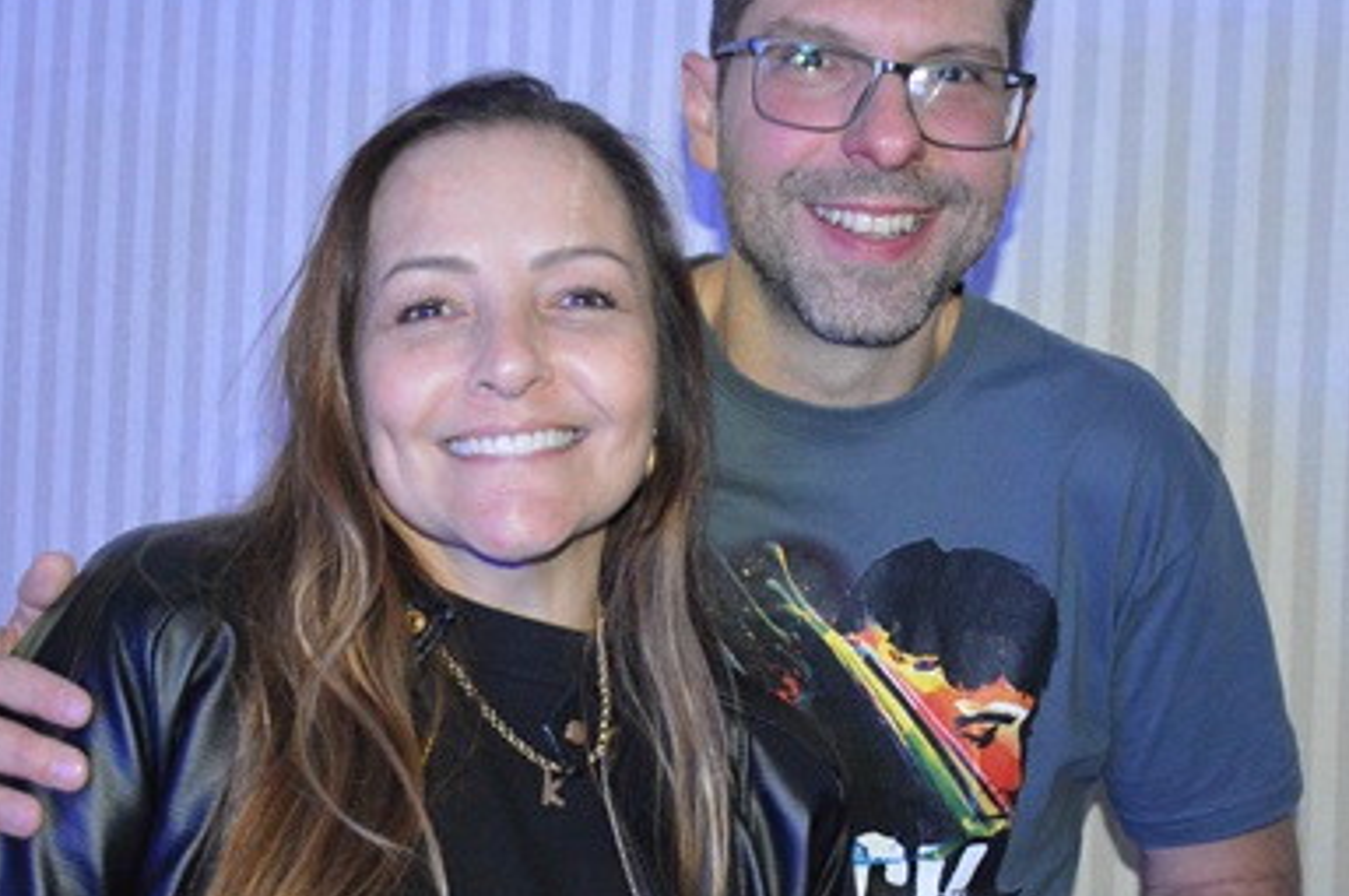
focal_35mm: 75
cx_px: 632
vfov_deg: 18.1
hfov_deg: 27.0
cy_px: 427
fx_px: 2807
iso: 3200
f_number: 4.2
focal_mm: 32
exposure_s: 1/60
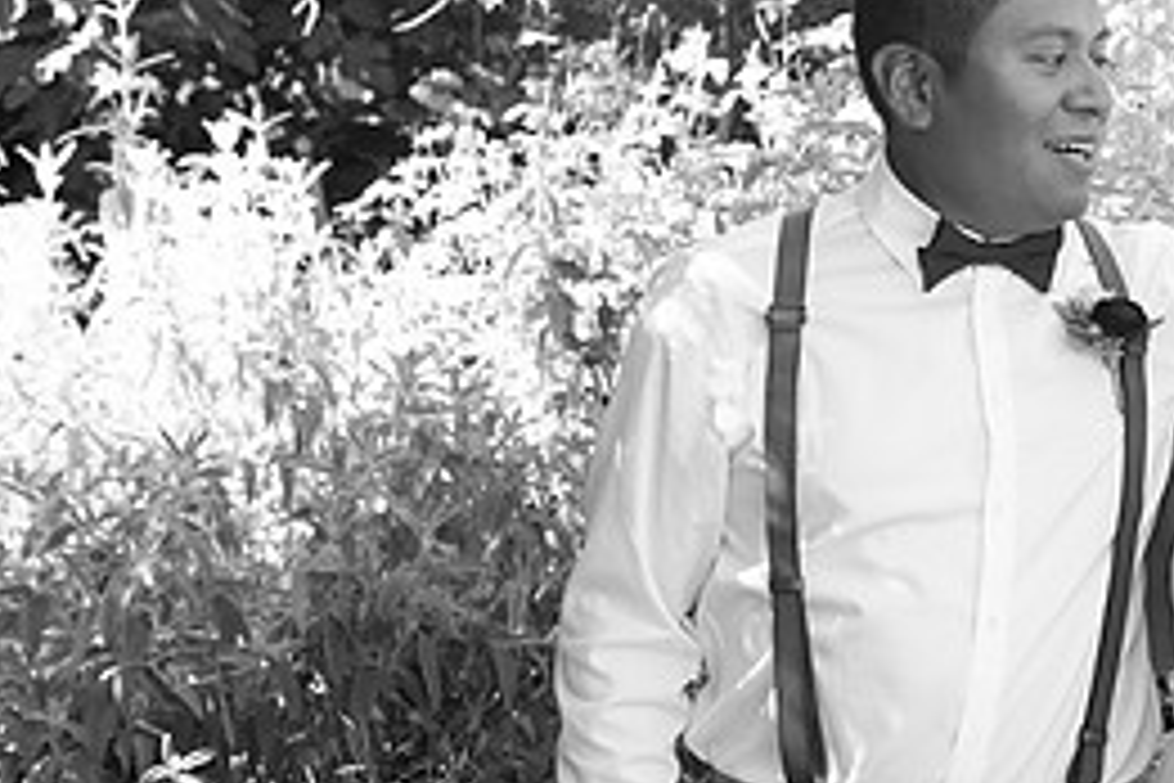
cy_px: 371
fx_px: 2902
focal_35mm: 89
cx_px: 1205
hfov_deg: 21.9
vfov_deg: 15.4
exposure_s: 1/320
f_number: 4.5
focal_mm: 40
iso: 640
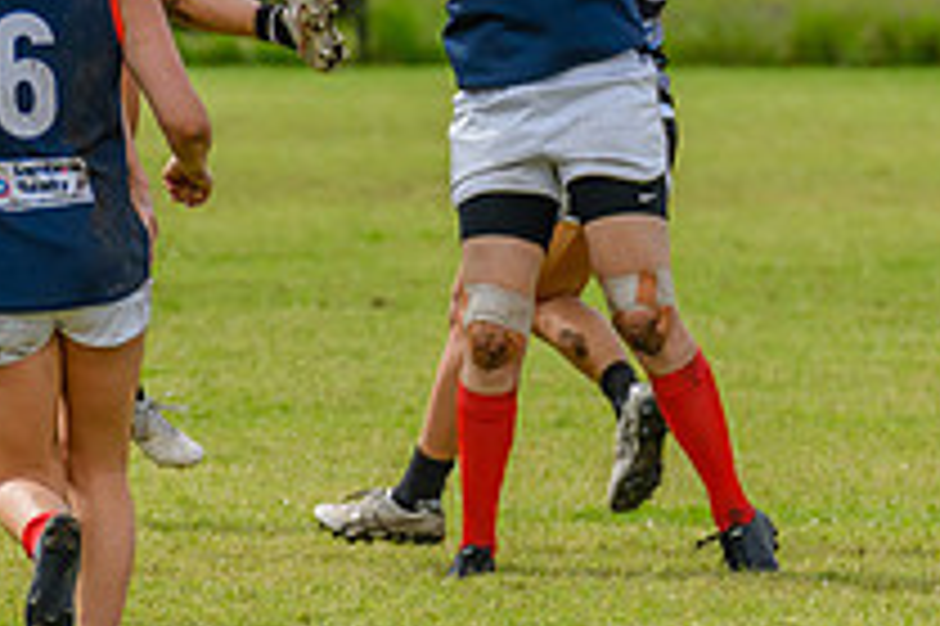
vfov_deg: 1.0
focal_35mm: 1311
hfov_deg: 1.6
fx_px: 34204
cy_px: 220
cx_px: 444
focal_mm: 320
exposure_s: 1/2000
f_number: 5.6
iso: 800
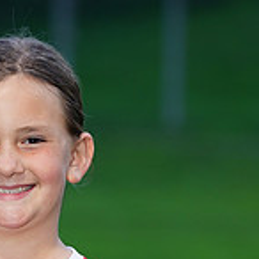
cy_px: 344
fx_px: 5443
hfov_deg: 2.7
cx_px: -7
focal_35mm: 643
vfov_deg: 2.7
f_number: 5.6
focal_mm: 190
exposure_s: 1/25
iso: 320
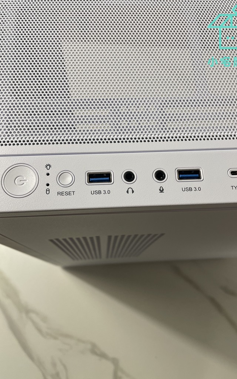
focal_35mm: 28
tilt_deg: -72.2
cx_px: 121
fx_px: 289
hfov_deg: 44.5
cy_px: 192
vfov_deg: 66.5
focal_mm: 4.2
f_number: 1.6
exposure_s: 1/60
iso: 80
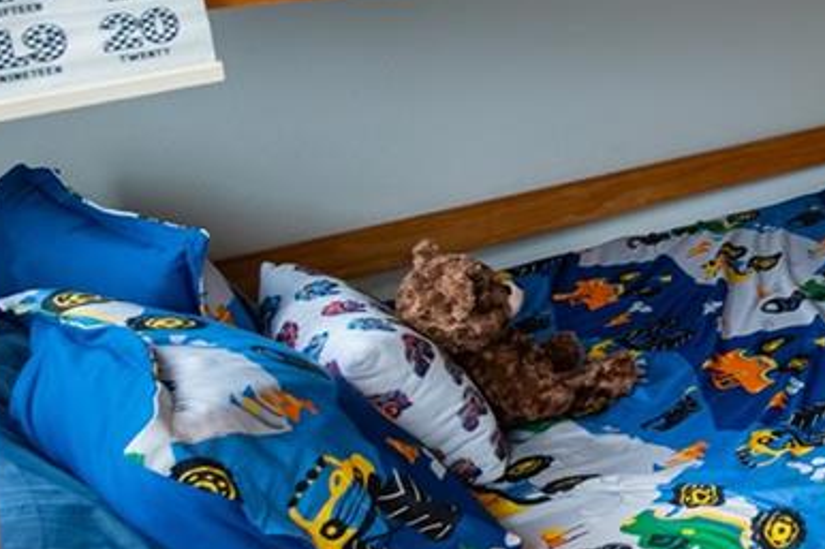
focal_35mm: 58
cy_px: -108
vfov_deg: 21.7
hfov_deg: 22.5
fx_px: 1329
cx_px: 1441
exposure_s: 1/200
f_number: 4
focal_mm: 14
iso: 1600
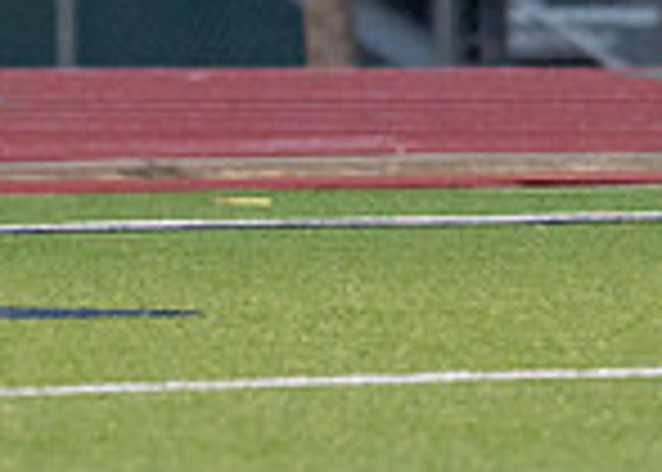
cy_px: -314
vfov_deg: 1.0
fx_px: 27525
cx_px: -149
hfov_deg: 1.4
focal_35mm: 1464
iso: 800
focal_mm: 200
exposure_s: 1/1000
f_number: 2.8
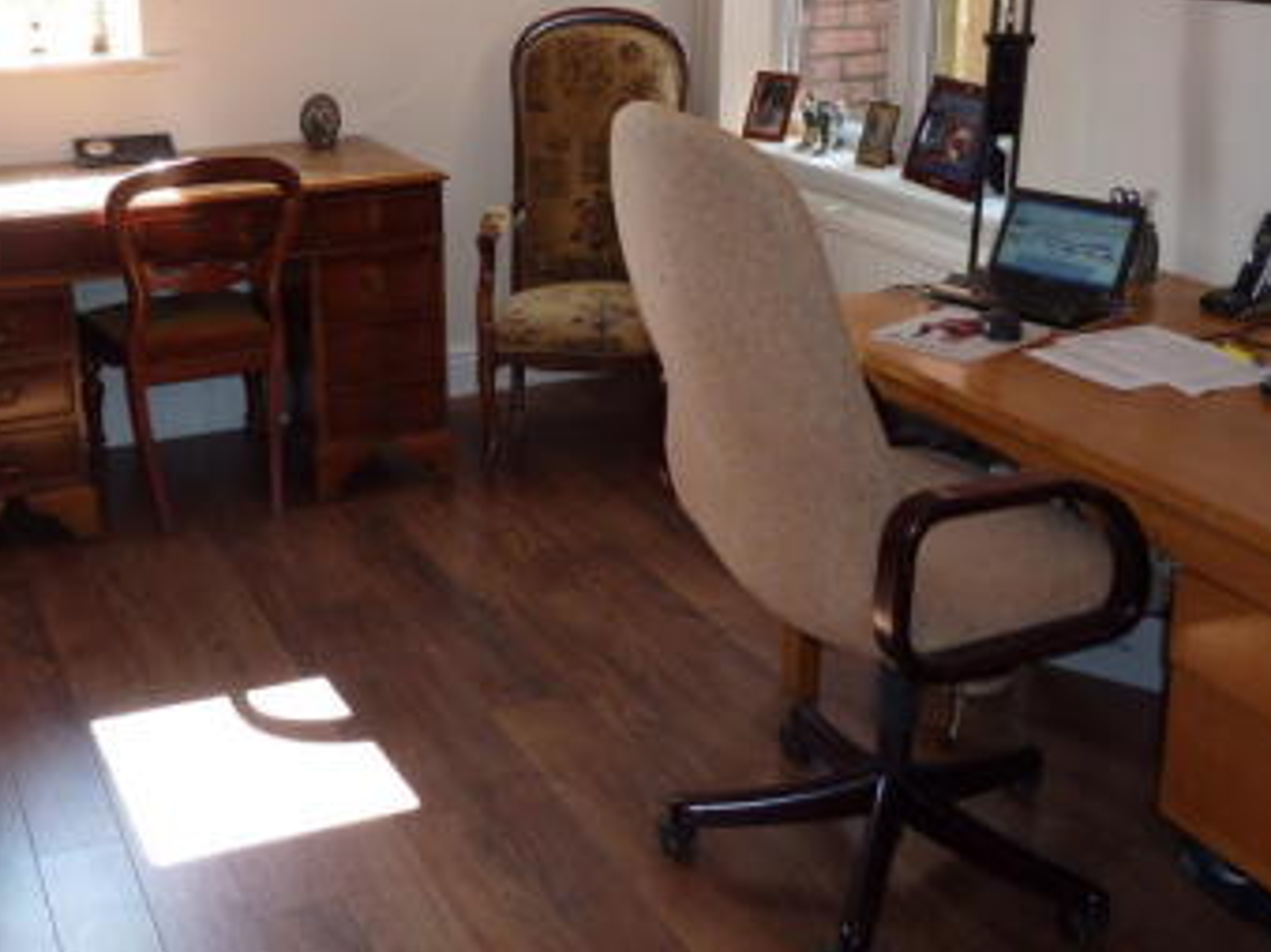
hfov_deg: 43.3
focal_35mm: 43
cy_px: 272
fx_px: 1578
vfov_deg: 33.1
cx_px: 433
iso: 100
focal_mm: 4.1
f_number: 3.3
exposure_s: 1/30
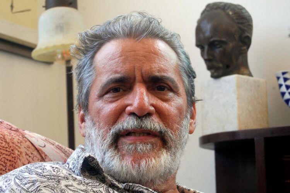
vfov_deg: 16.5
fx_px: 664
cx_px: 145
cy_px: 96
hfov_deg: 24.6
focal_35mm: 82
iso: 800
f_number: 5.6
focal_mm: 55
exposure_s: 1/80
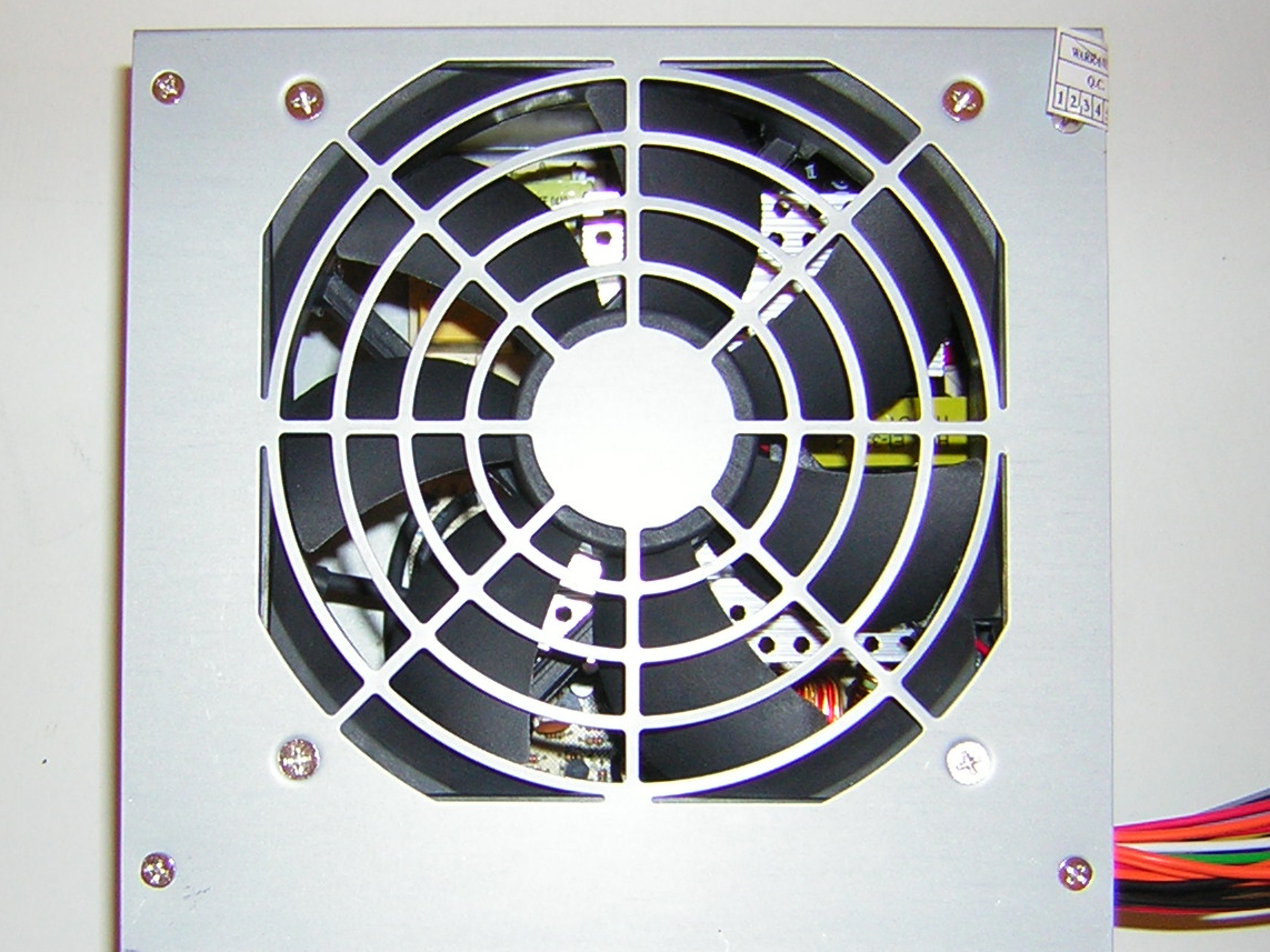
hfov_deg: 34.3
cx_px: 558
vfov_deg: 26.0
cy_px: 590
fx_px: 2054
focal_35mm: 56
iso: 50
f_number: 2.7
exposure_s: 1/60.1
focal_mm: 5.2
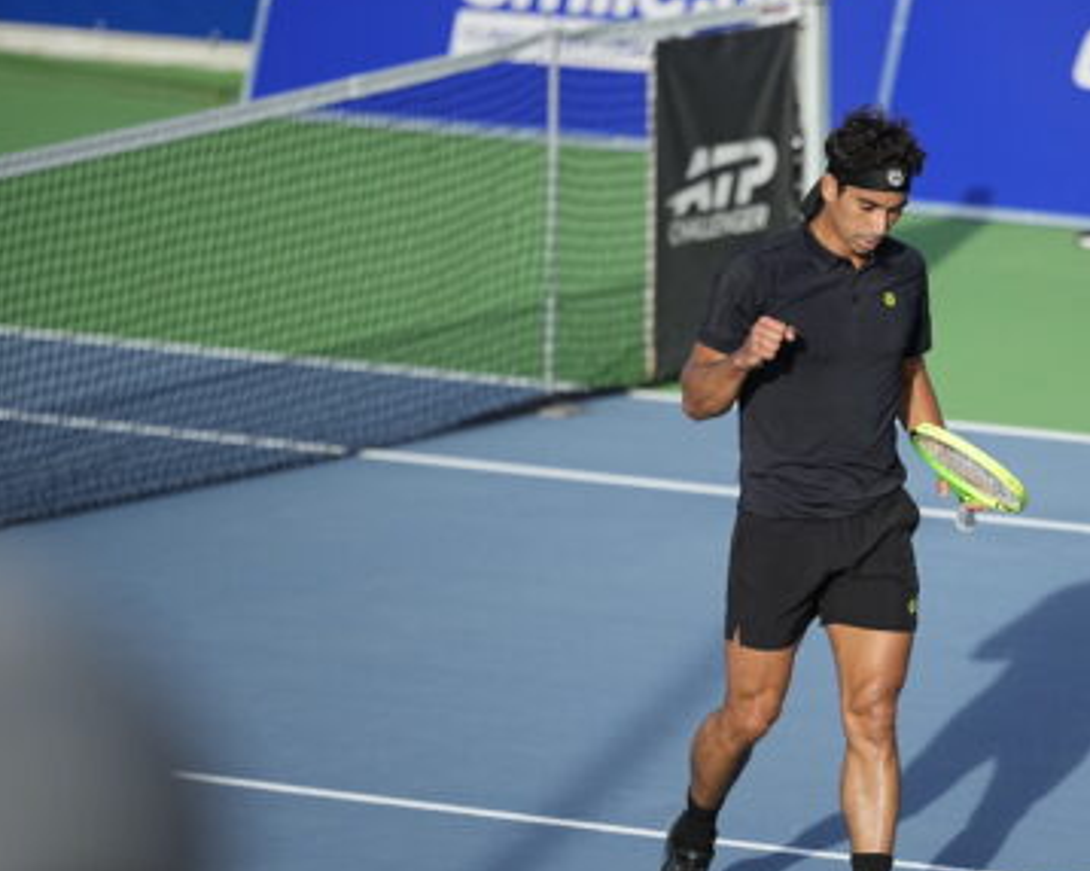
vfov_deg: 5.1
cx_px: 853
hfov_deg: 6.4
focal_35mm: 302
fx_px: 9737
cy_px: 493
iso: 800
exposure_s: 1/20000
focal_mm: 150
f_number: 2
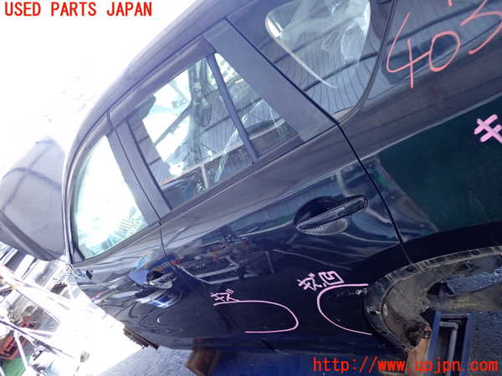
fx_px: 435
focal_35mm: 30
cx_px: 251
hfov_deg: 60.0
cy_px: 188
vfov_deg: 46.8
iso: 400
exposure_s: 1/125
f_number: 2.3
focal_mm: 5.4
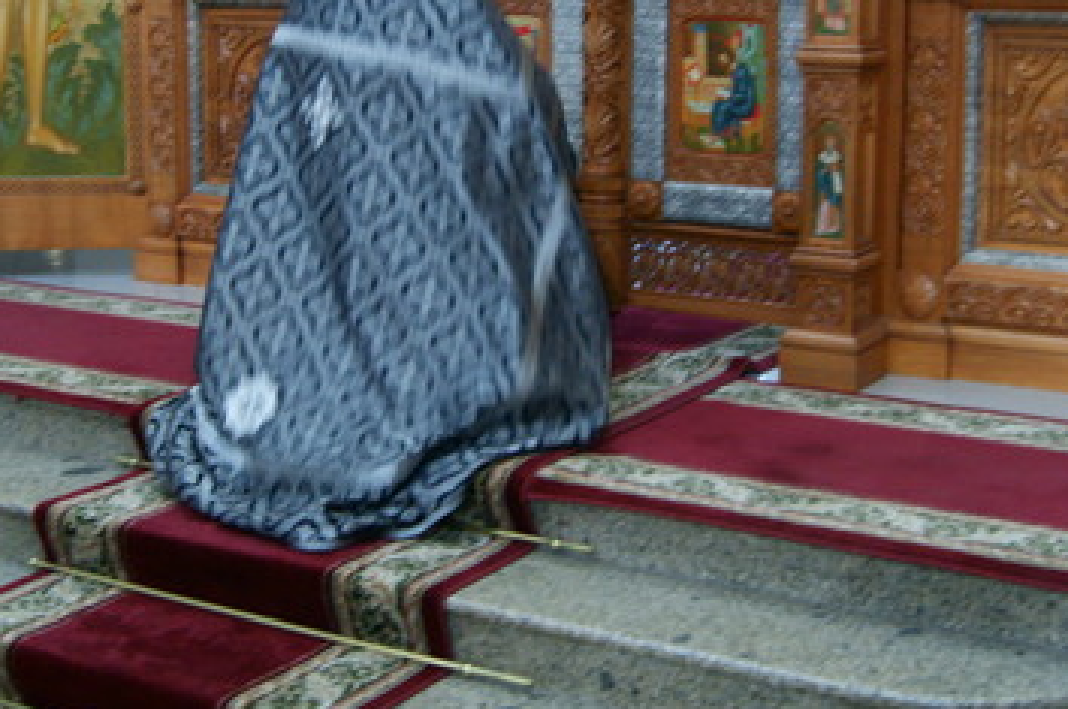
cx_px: 483
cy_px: 199
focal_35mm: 61
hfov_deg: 32.9
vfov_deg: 22.0
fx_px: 1807
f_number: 3.5
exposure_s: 1/10
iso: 400
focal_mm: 18
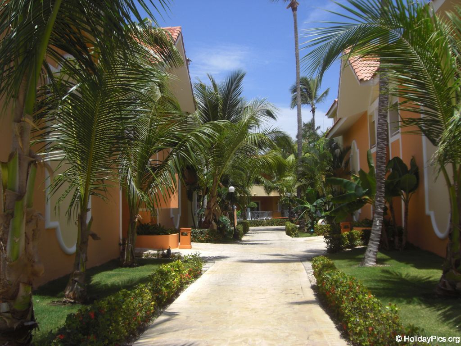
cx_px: 230
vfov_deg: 37.7
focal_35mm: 38
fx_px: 506
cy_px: 173
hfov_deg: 49.0
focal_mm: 6.2
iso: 64
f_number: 8
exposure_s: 1/160
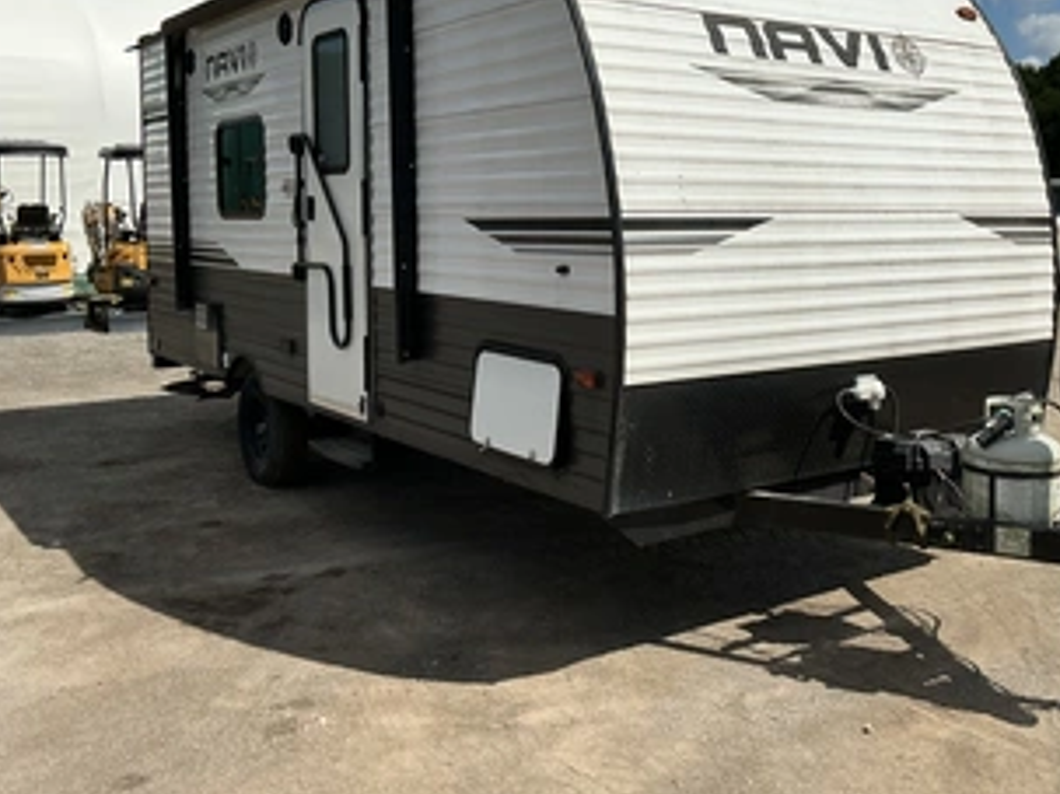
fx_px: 1133
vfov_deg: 38.3
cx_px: 658
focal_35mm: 37
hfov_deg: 49.7
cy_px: 283
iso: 25
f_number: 1.8
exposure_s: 1/3788
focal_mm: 3
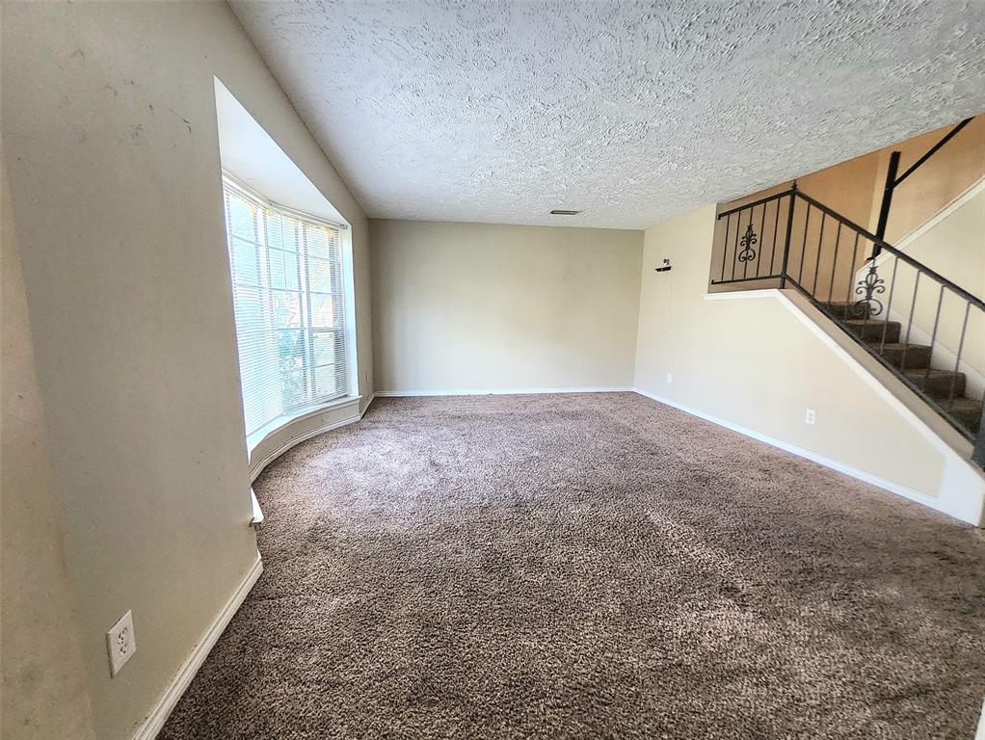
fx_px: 370
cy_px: 370
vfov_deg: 90.0
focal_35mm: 13
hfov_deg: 106.1
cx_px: 492
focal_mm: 1.13
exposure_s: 1/50.3
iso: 125
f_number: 2.2
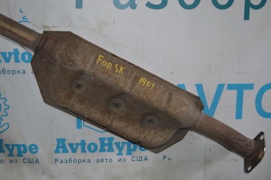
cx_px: 136
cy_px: 90
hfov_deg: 43.7
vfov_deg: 29.8
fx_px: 338
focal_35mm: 45
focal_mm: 30
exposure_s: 1/60
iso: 720
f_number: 4.2
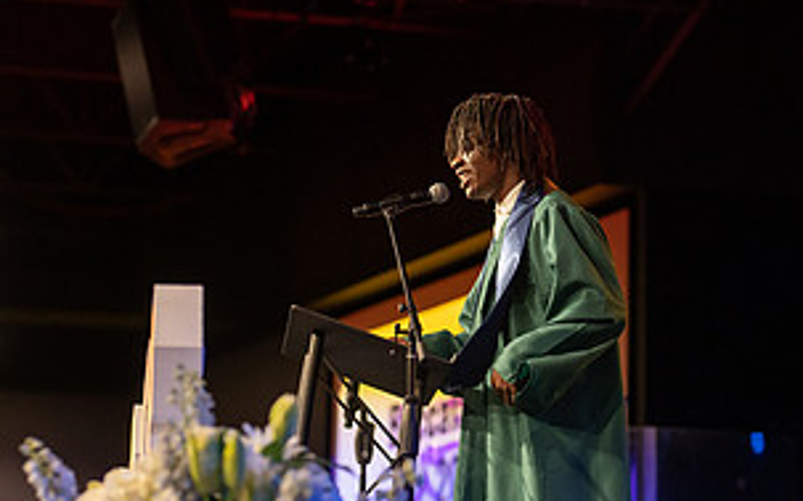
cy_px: 387
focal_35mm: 106
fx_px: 2318
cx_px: 535
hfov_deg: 19.6
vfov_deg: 12.3
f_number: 1.6
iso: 1000
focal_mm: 50
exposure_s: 1/500
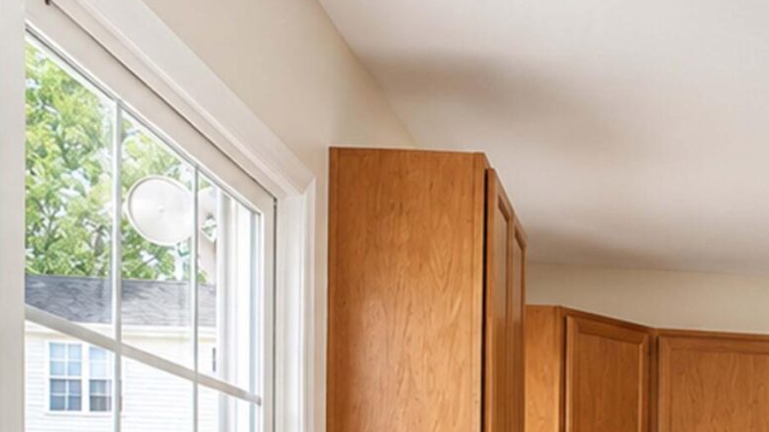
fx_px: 1060
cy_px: 587
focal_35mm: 52
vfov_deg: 20.7
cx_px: 1048
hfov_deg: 29.9
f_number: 11
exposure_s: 1/100
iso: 1250
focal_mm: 10
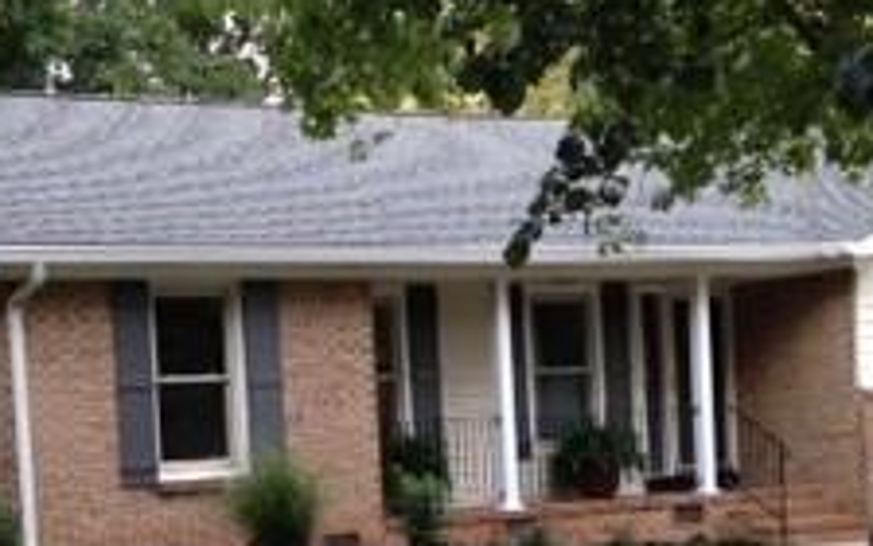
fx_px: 2379
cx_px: 323
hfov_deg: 20.7
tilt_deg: -4.7
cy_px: 577
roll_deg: +3.1
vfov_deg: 12.9
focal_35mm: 100
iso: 50
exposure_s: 1/120
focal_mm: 4.12
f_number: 2.4
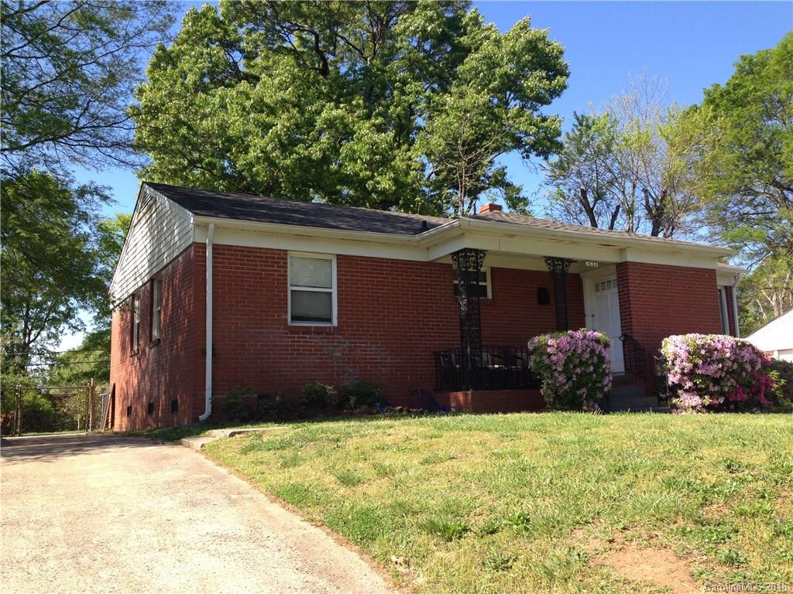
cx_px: 396
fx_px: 756
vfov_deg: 42.9
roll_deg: +1.5
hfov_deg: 55.4
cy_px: 297
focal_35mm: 33
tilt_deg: +8.5
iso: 50
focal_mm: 4.12
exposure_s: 1/609
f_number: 2.4
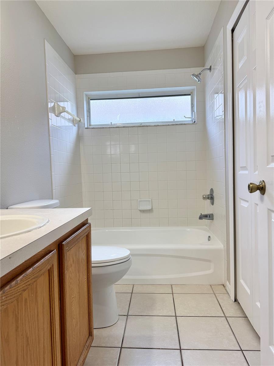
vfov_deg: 71.6
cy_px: 183
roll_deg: +1.2
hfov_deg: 56.8
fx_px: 253
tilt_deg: -2.8
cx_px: 137
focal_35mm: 24
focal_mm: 6.76
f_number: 1.78
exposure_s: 1/153
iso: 100
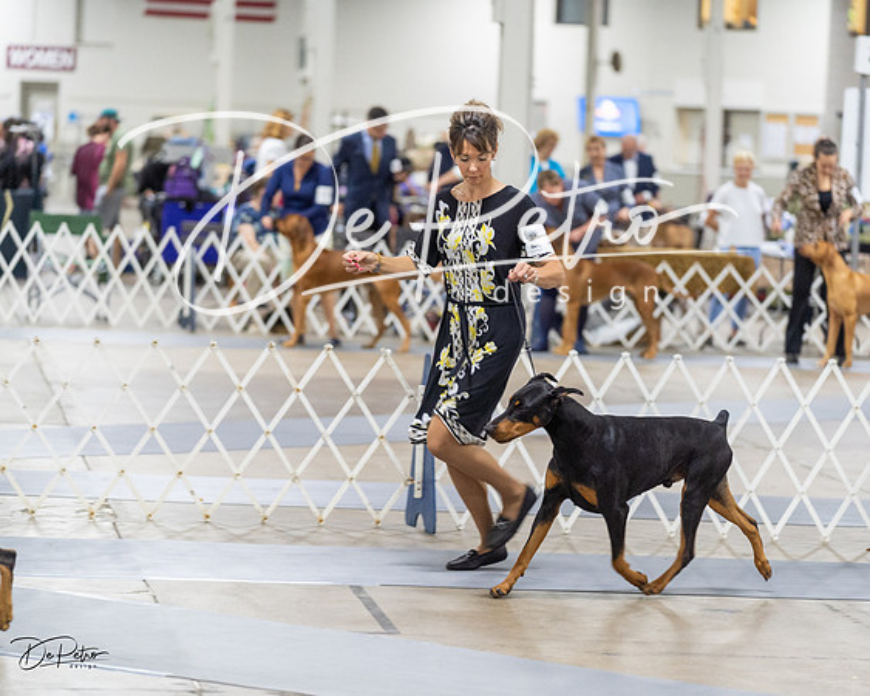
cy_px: 348
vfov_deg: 10.6
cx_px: 435
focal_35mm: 145
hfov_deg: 13.3
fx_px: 3739
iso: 2500
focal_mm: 129
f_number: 2.8
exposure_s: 1/160
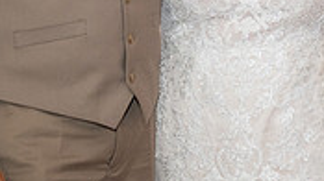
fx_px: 1819
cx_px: 283
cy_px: -100
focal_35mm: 212
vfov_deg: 5.6
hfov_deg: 10.1
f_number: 2.8
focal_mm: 58
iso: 1000
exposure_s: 1/160
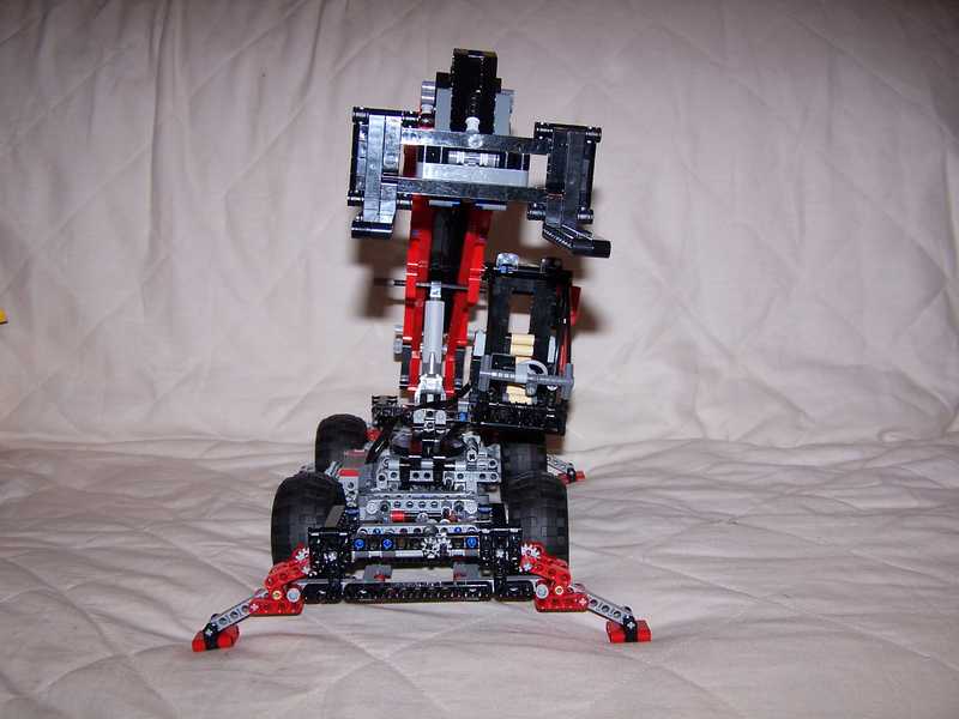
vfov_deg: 37.7
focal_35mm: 38
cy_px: 360
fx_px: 1053
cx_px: 480
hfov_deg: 49.0
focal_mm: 6.3
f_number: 2.8
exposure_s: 1/60
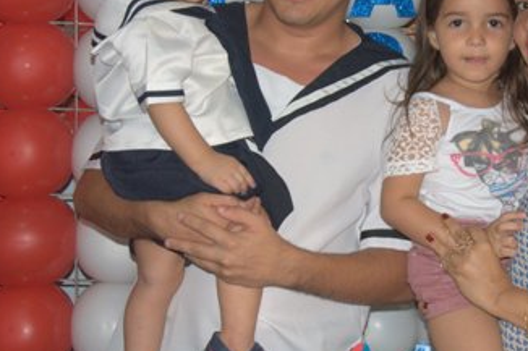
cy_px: 97
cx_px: 384
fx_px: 1510
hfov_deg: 19.7
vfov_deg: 13.2
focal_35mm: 103
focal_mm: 35
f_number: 4.5
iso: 800
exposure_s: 1/60
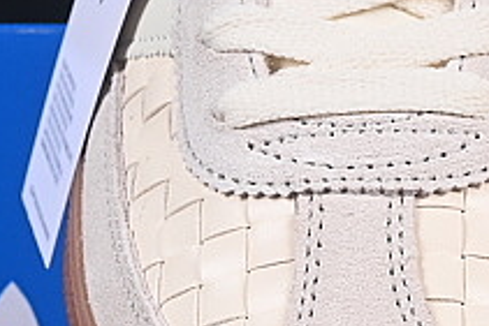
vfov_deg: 3.6
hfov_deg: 5.3
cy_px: 53
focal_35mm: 383
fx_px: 5206
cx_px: 674
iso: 160
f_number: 8
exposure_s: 1/80
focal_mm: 50
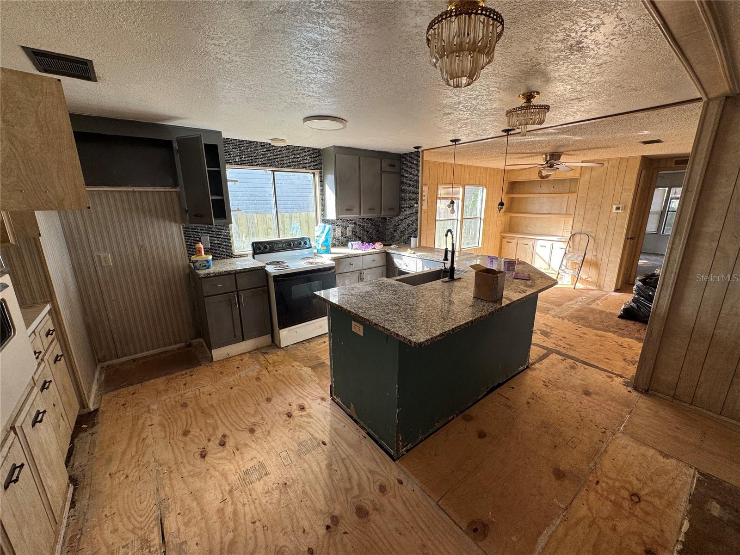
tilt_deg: -15.7
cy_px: 278
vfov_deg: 85.7
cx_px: 370
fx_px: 299
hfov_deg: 102.1
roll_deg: +0.2
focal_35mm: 14
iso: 100
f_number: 2.2
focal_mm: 2.22
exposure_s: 1/99
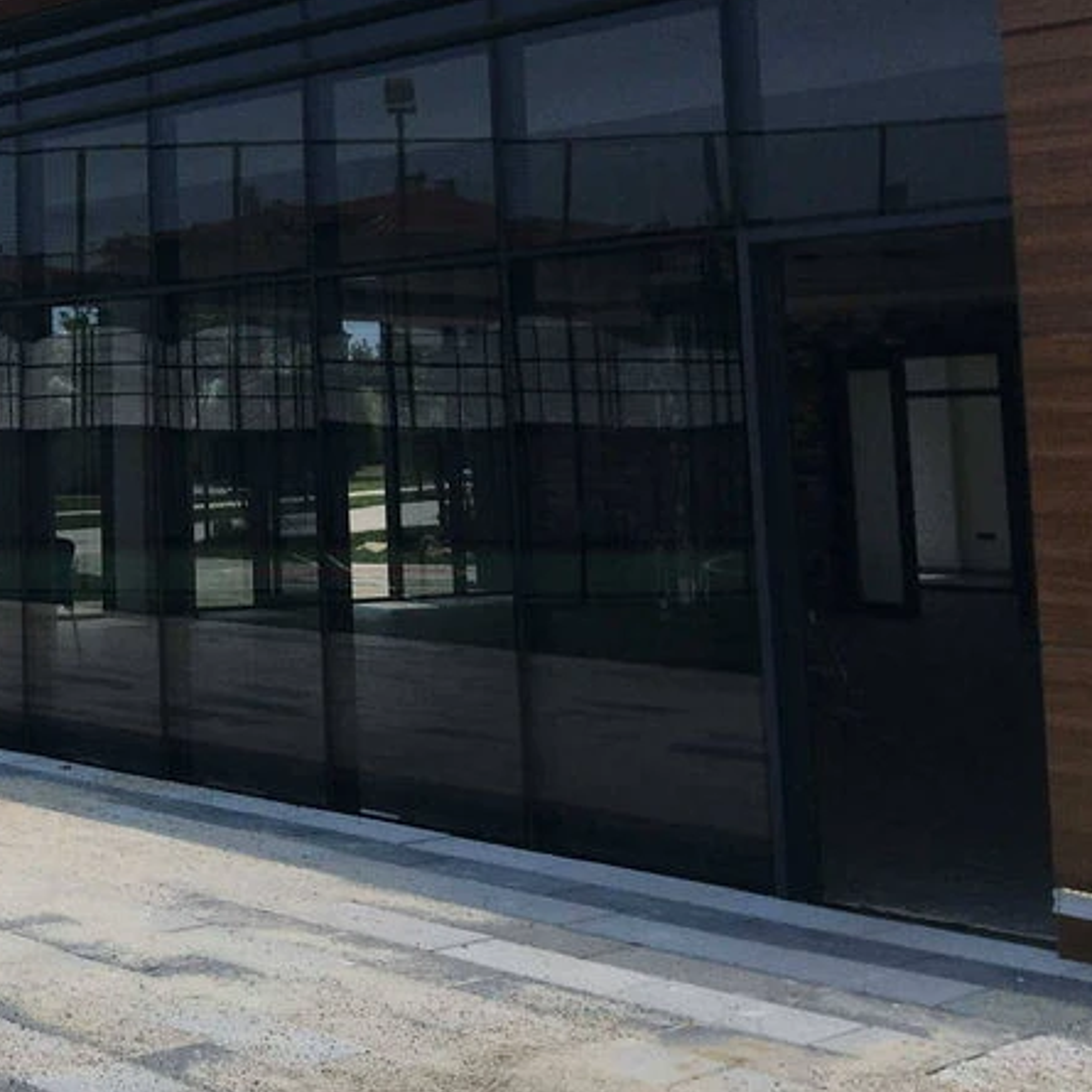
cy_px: 201
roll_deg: -0.3
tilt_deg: +10.0
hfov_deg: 27.2
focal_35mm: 58
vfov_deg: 28.8
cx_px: -96
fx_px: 2070
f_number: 2.2
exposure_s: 1/2137
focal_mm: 4.15
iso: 25
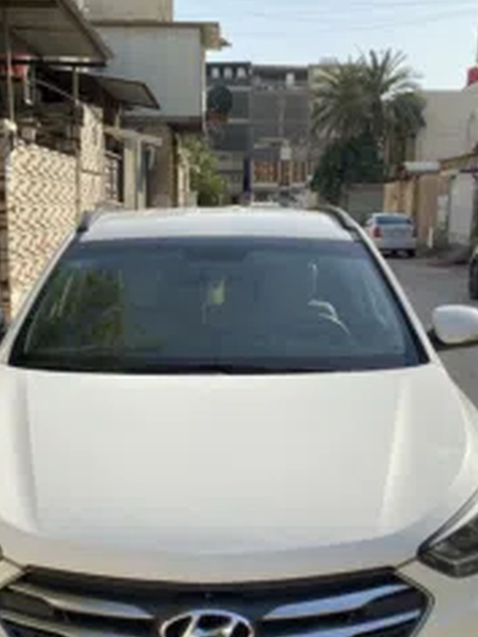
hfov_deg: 32.8
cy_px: 453
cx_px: 205
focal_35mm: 44
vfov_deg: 42.0
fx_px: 810
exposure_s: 1/2688
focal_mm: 4.25
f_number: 1.8
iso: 32
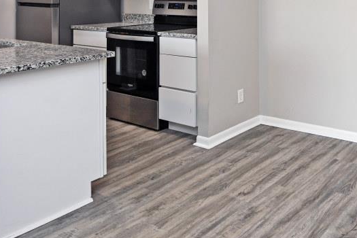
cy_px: -8
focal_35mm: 40
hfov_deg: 45.0
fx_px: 397
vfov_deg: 30.6
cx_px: 305
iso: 320
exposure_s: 1/60
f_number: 4
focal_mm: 14
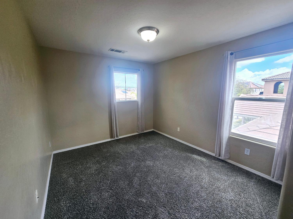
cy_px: 110
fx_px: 110
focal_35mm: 13
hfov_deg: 106.2
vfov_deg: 89.9
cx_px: 146
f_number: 2.2
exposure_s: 1/125
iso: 50
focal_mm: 2.2
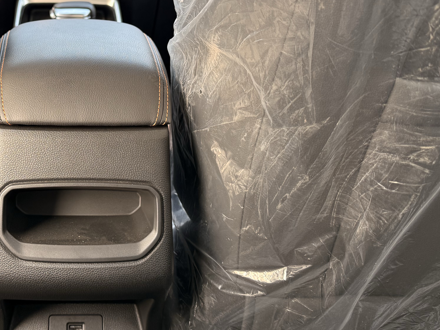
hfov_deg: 39.6
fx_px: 585
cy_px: 99
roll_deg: +0.2
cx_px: 86
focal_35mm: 46
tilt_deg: -16.7
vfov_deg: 31.2
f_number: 1.78
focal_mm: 6.76
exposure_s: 1/142
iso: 100
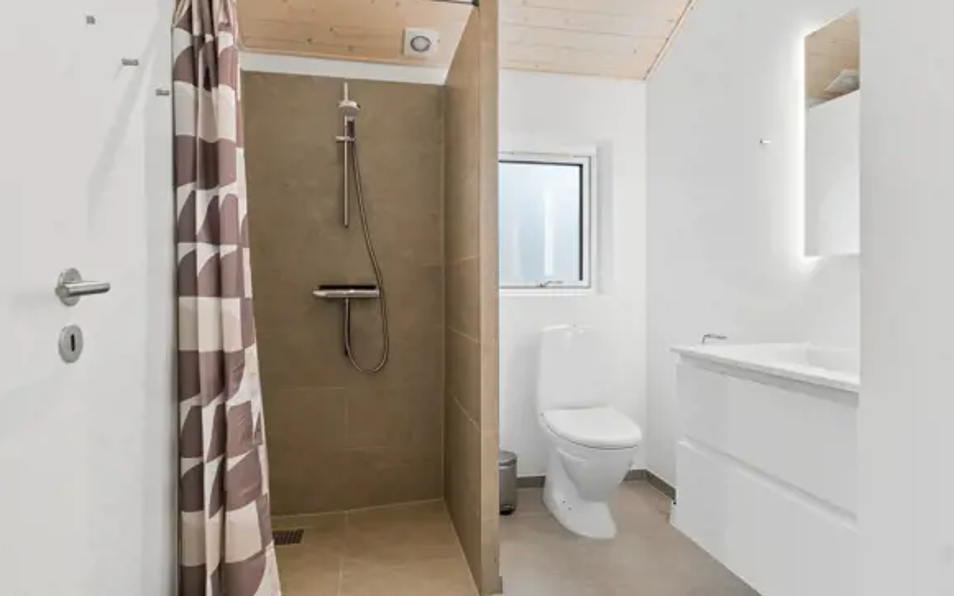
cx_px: 488
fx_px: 534
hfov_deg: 83.6
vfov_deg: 58.4
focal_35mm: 21
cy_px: 300
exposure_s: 1/8
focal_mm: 13
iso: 200
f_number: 8
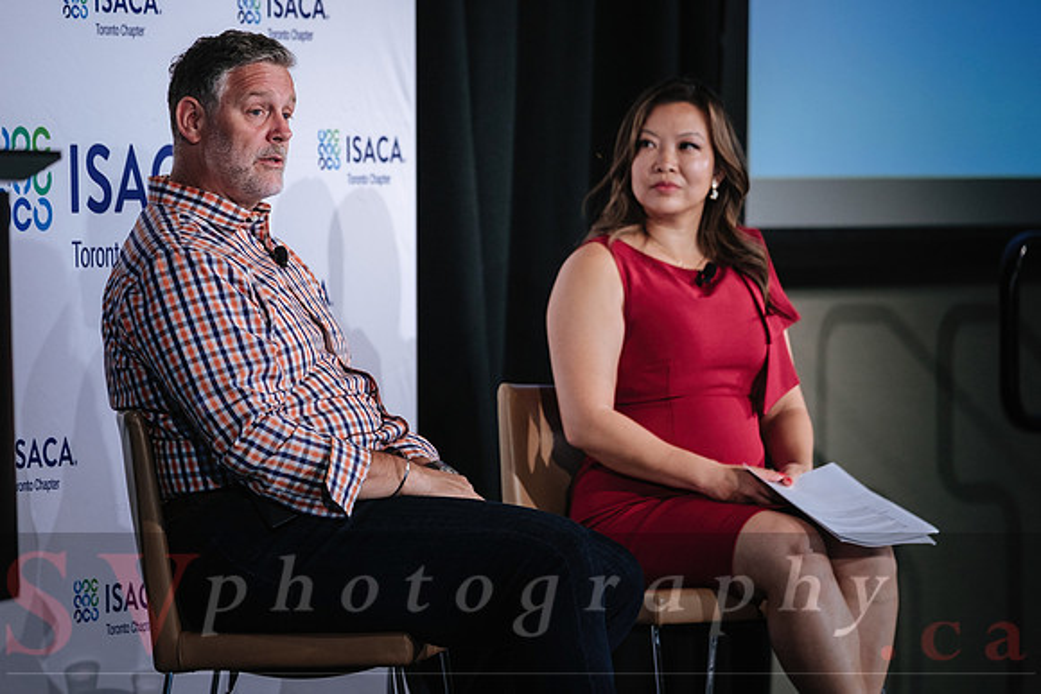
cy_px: 291
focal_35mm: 244
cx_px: 441
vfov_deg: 5.6
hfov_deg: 8.4
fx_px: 7049
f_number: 2.8
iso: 800
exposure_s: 1/100
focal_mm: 140
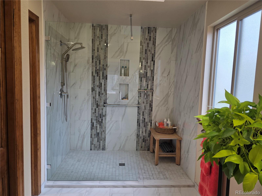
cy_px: 98
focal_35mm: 23
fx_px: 174
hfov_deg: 73.9
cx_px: 131
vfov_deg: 58.9
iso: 100
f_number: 1.7
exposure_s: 1/120
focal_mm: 6.3
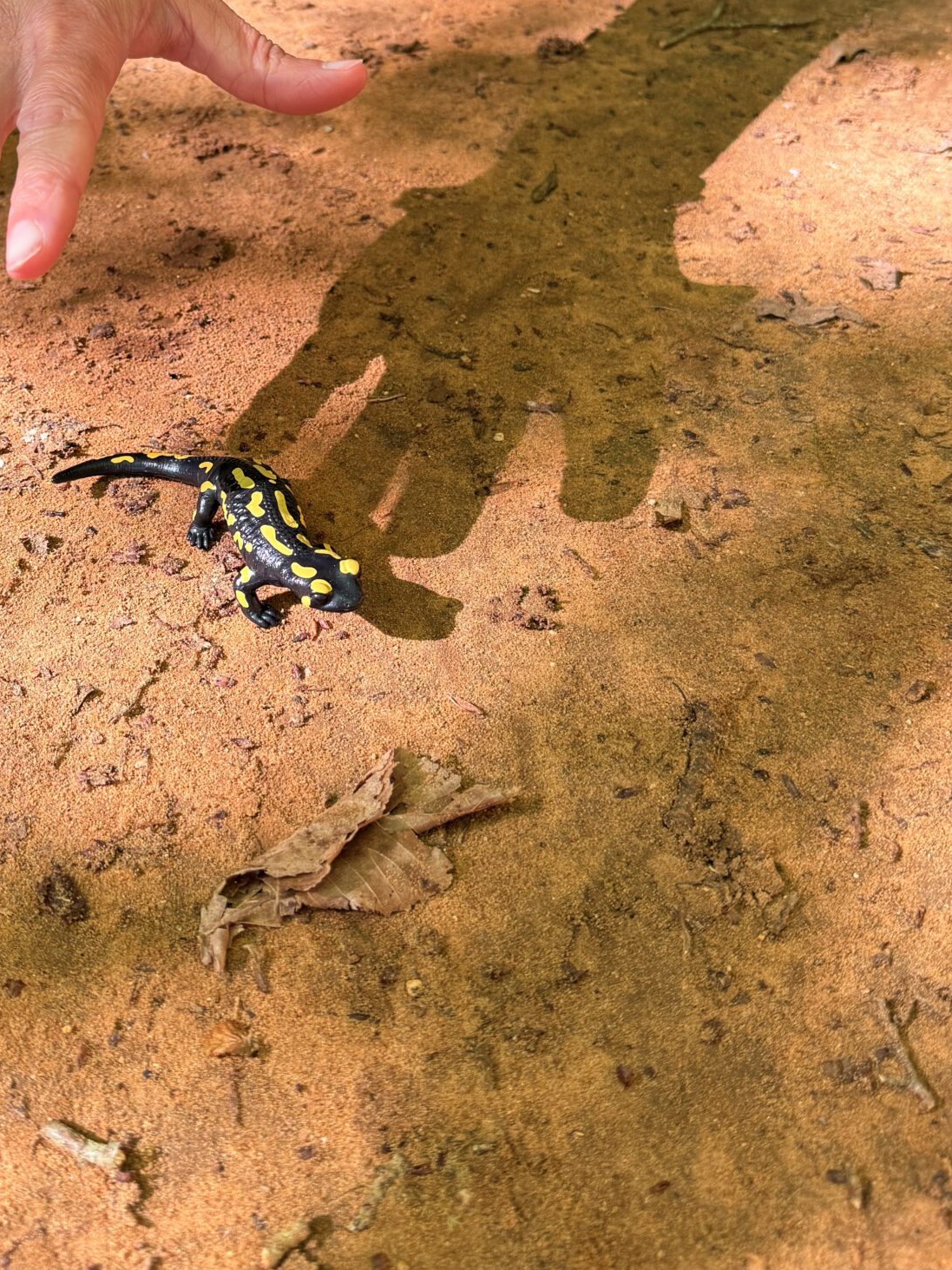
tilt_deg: -34.2
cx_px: 279
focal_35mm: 42
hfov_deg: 33.9
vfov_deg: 43.3
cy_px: 315
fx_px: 1540
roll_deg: +0.4
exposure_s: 1/121
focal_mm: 6.76
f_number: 1.78
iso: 125
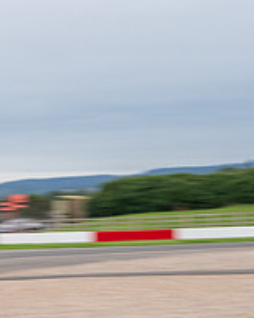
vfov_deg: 6.9
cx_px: -104
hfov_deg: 5.5
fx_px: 2622
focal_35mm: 279
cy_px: 275
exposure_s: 1/200
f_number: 11
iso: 800
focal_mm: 100
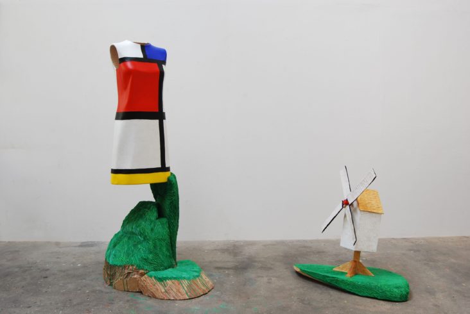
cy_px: 157
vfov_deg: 43.7
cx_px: 235
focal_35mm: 30
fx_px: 392
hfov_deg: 61.9
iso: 100
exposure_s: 1/5
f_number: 10
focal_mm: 20
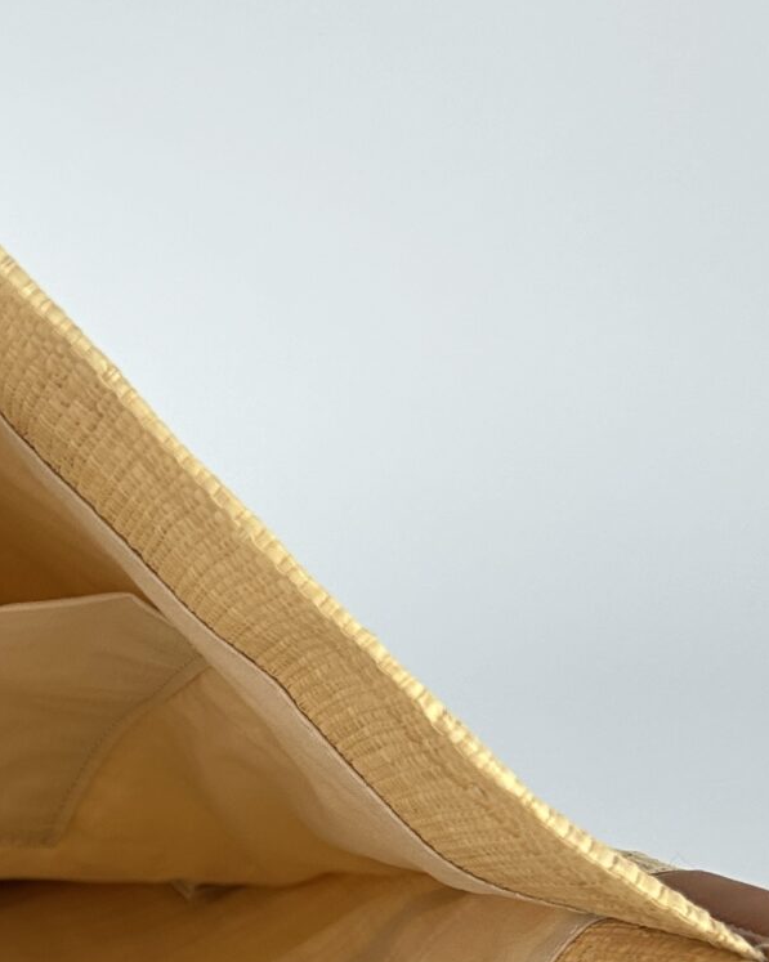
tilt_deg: -26.5
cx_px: -310
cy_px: 871
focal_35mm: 87
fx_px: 2477
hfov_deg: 16.4
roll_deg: +1.9
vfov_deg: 21.5
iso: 32
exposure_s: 1/150
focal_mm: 5.7
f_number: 1.5
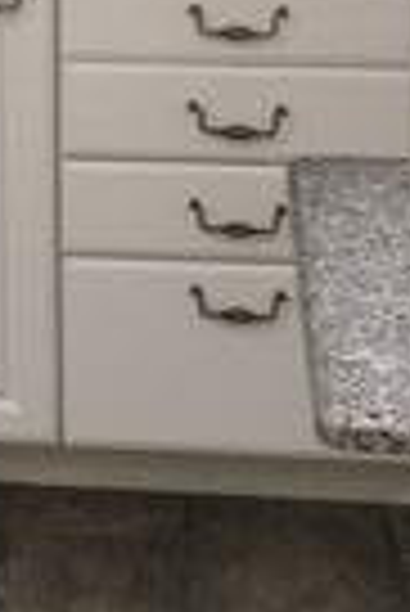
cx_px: -284
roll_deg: +1.3
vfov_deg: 14.0
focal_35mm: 142
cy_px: -104
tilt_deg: -7.8
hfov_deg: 9.3
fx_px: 2419
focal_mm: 4.15
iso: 100
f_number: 2.2
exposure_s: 1/30
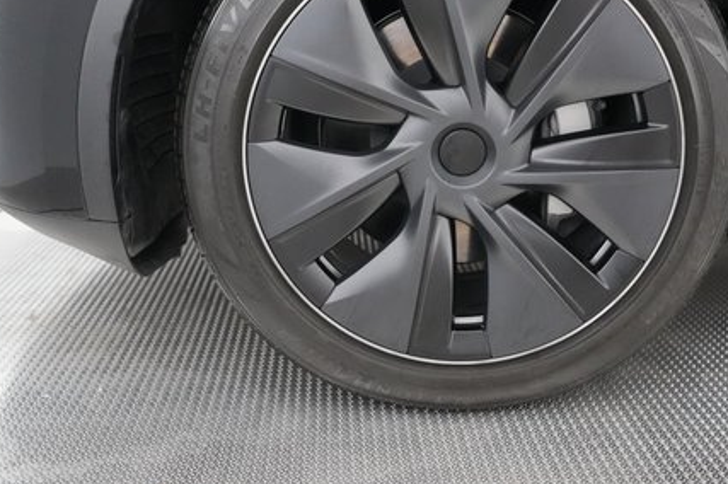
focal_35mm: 39
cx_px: 411
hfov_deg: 49.5
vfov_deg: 33.6
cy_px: 133
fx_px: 788
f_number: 2.8
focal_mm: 26
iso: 12800
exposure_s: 1/320
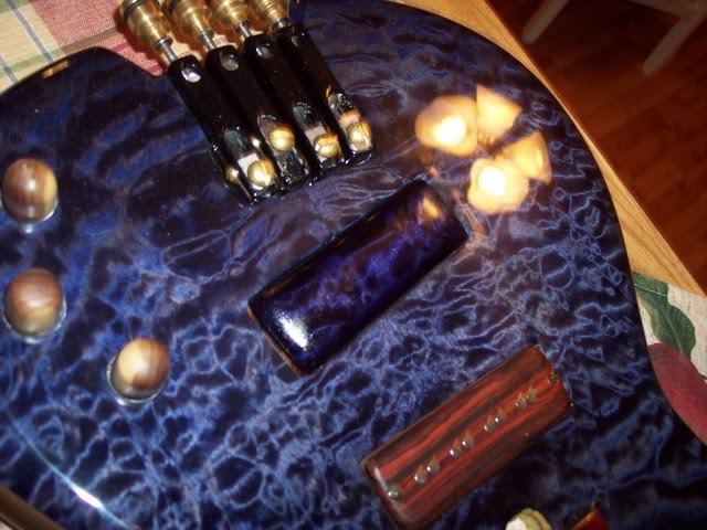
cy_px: 265
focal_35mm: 38
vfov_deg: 37.7
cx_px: 354
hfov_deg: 49.0
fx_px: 776
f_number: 2.8
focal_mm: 8
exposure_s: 1/30
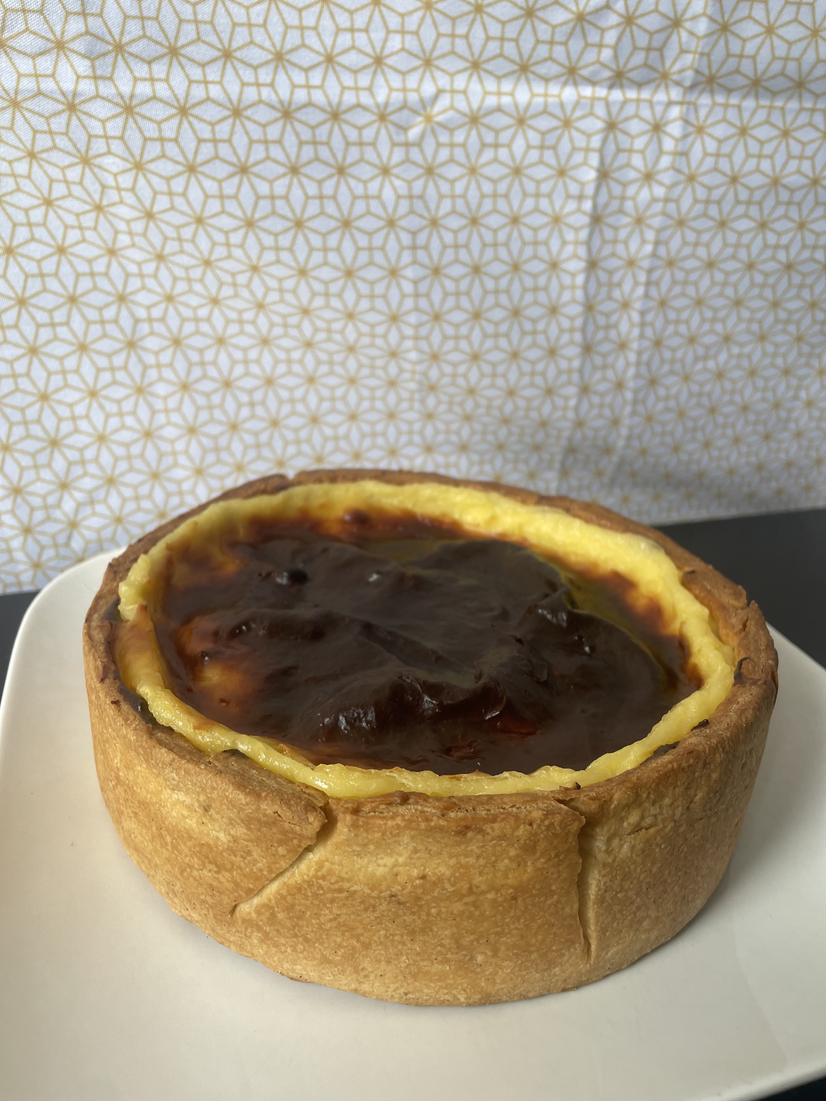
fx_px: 827
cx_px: 413
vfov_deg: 67.3
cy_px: 550
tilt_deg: -27.5
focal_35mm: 26
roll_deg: -1.1
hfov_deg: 53.1
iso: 50
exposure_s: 1/121
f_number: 1.6
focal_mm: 4.2
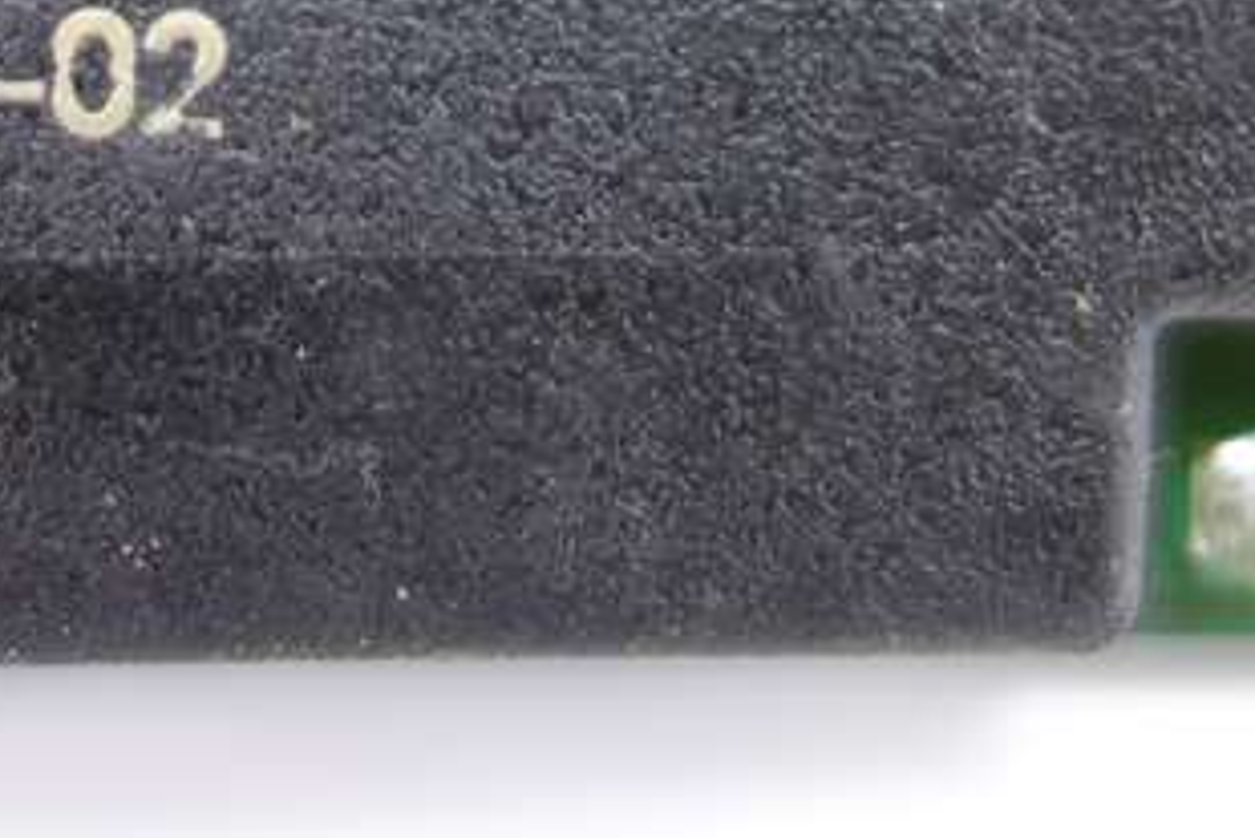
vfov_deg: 17.6
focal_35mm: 74
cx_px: 206
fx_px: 2581
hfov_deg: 26.7
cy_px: -168
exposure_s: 1/30
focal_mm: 10.4
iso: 125
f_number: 1.8
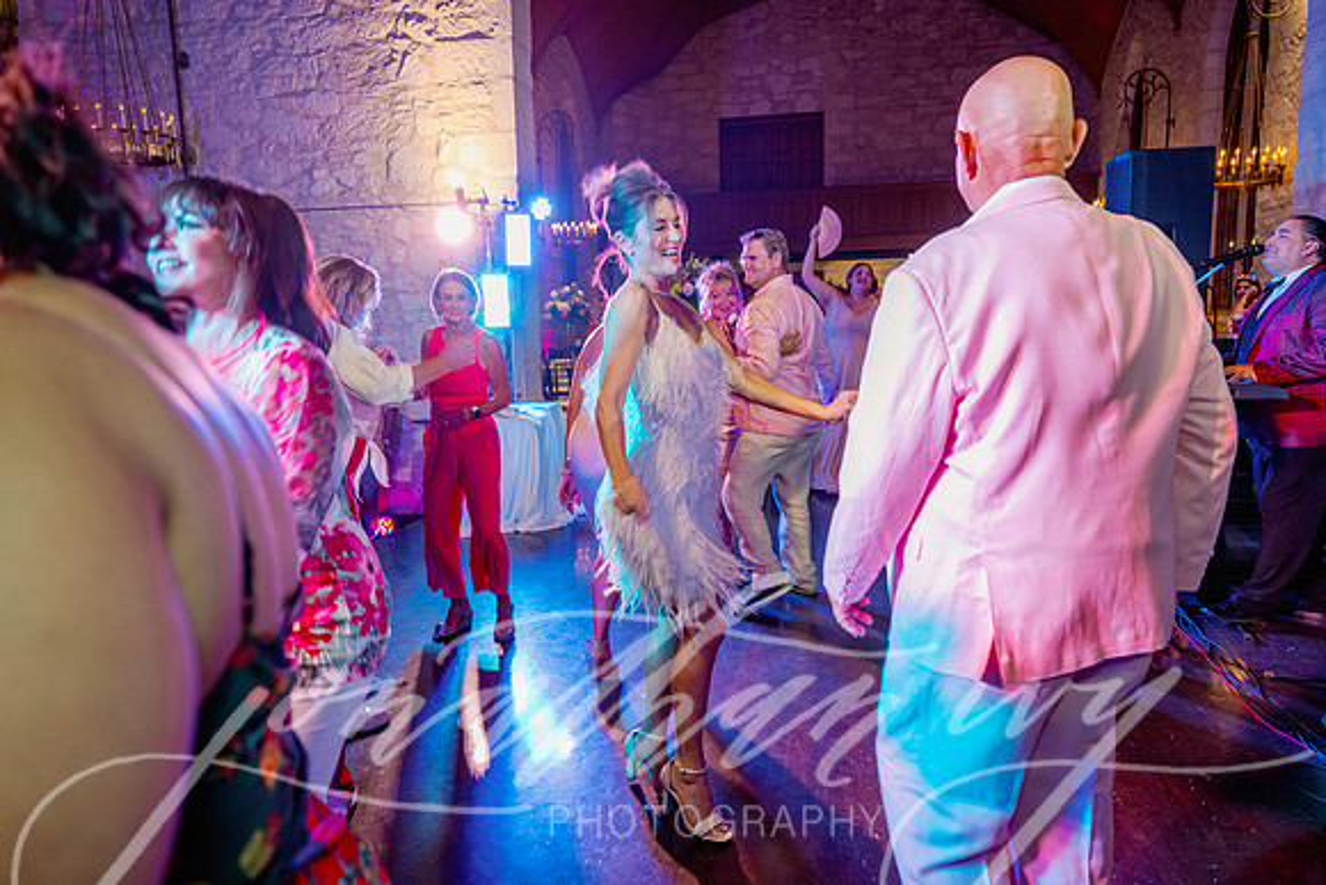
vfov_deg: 53.2
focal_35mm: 24
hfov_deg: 73.7
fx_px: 884
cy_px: 442
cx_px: 663
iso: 1000
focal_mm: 24
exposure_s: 1/80
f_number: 3.5
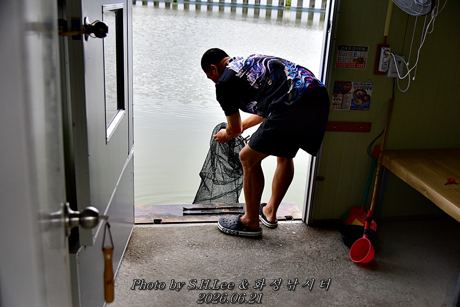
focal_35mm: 35
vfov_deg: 37.9
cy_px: 154
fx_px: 447
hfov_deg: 54.4
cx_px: 230
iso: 1100
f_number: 4
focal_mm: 35
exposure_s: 1/4000
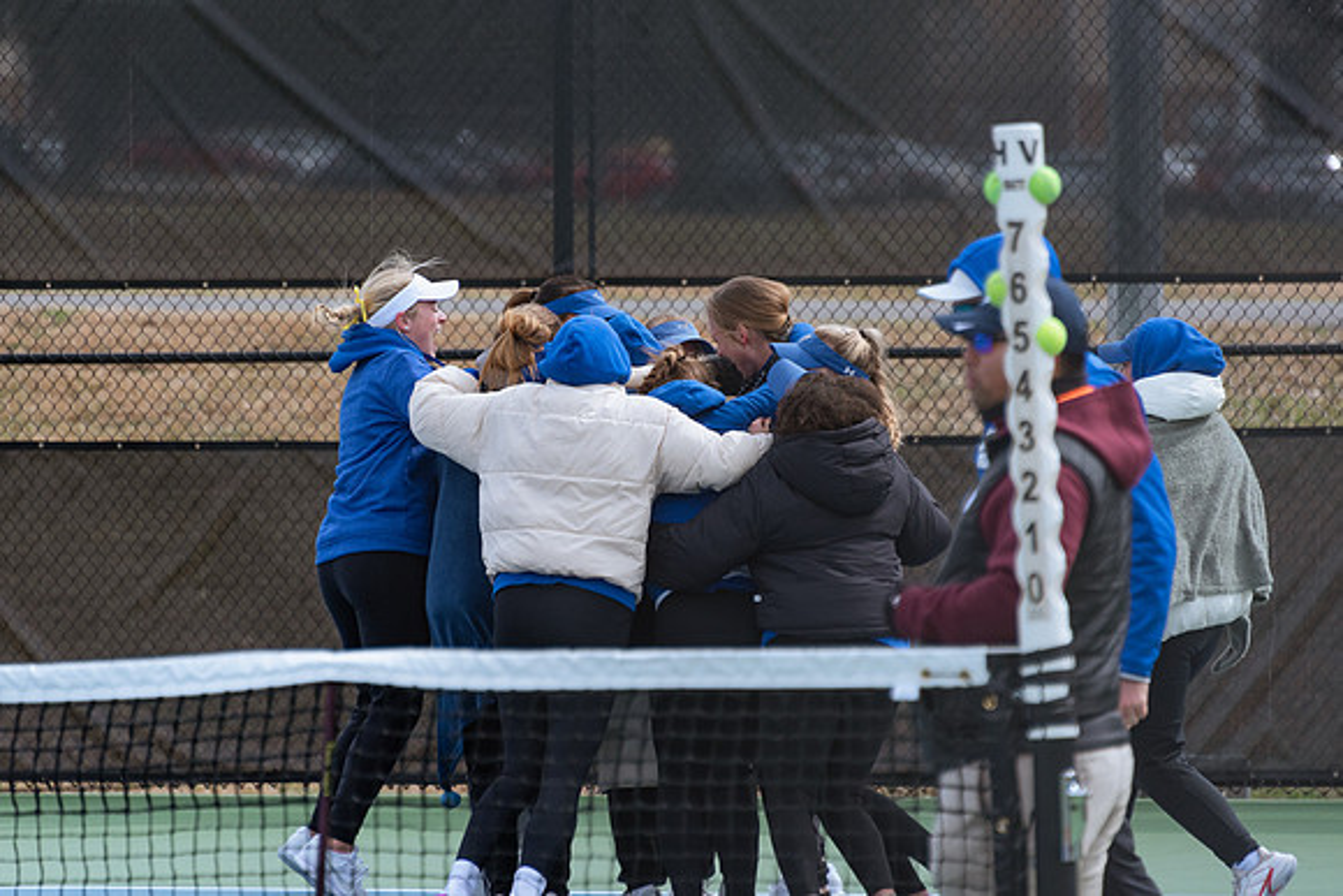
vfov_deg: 4.3
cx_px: 638
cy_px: 432
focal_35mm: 318
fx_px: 11858
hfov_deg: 6.5
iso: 640
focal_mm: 300
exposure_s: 1/2000
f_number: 5.6
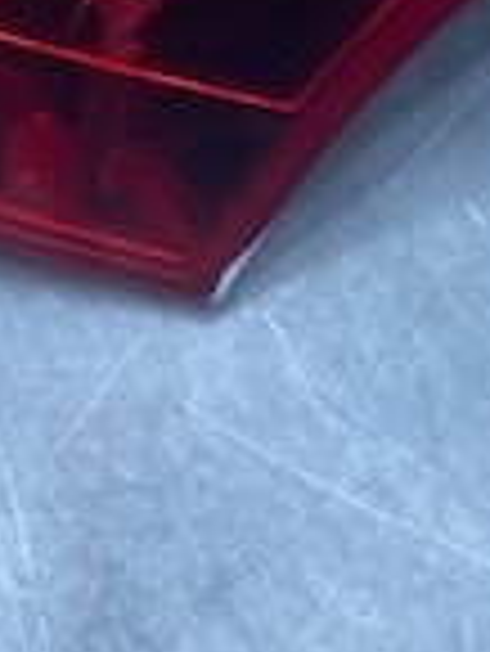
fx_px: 2167
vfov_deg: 15.2
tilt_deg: -45.4
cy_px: -463
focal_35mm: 115
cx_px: -18
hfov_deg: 12.7
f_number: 1.8
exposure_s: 1/591
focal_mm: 4.25
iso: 32
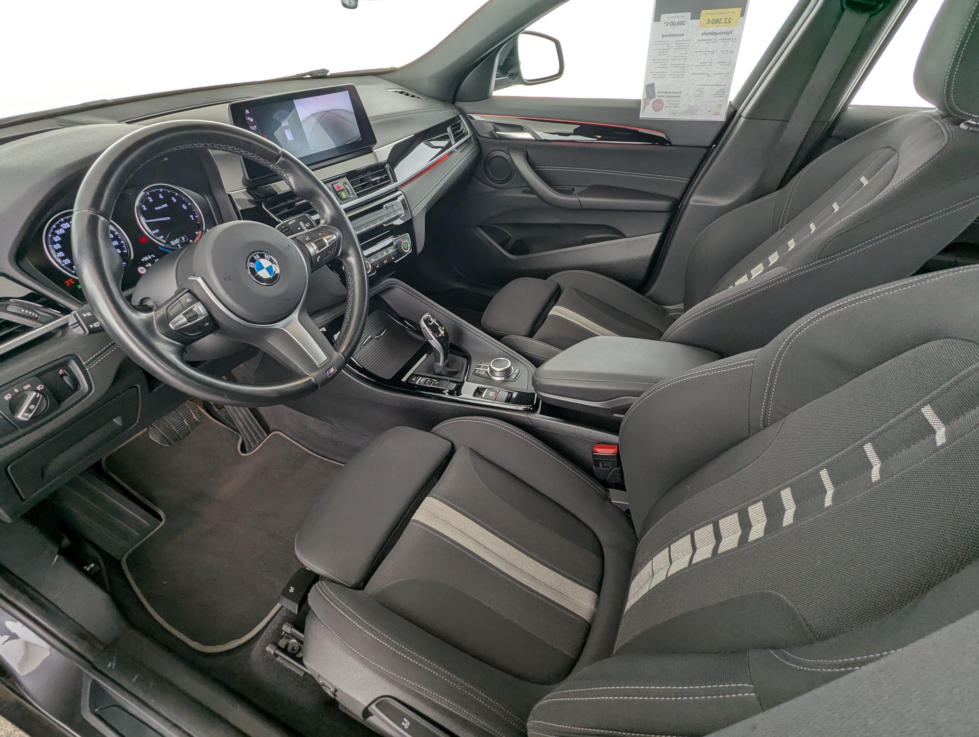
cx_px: 490
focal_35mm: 16
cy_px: 368
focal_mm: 2.35
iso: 59
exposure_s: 1/27.7
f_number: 2.2
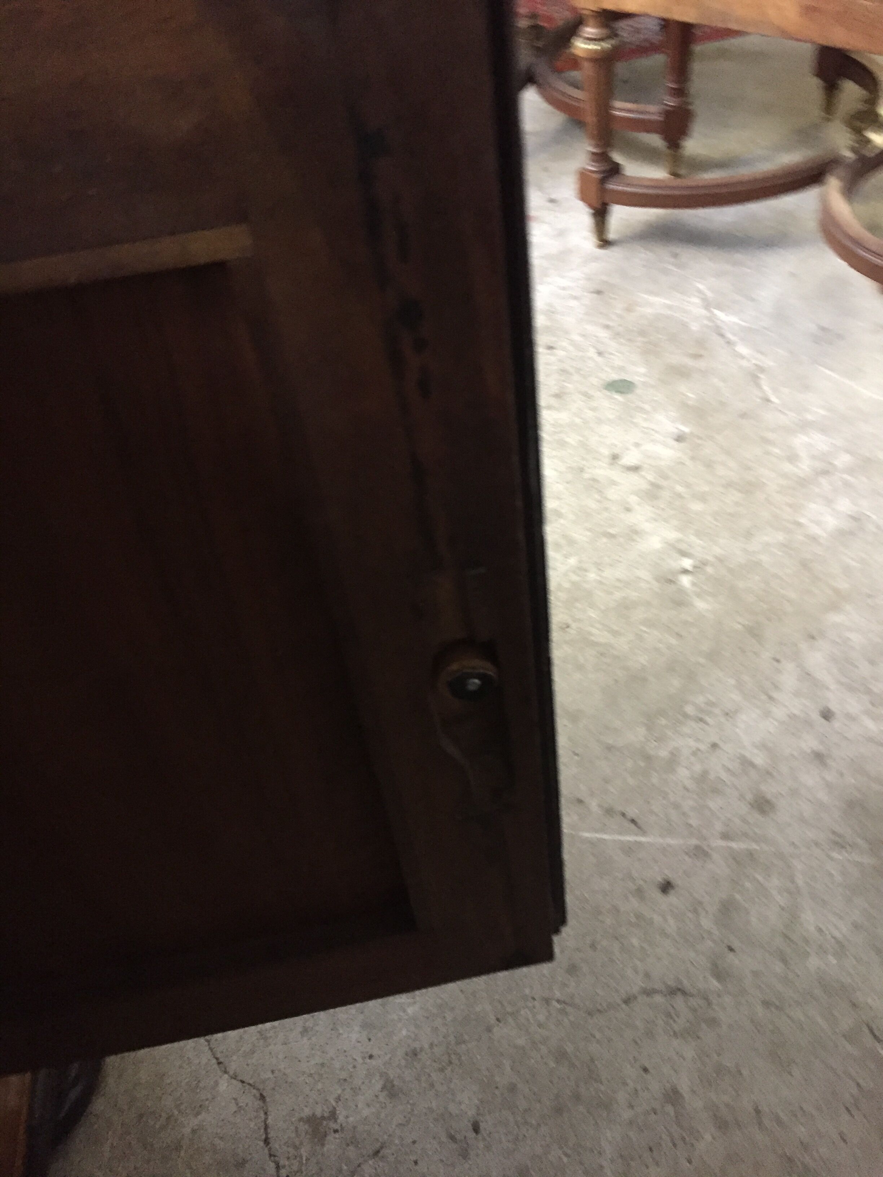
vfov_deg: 61.7
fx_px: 986
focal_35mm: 29
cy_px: 588
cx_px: 442
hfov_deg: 48.2
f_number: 2.2
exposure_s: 1/17
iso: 320
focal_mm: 4.15
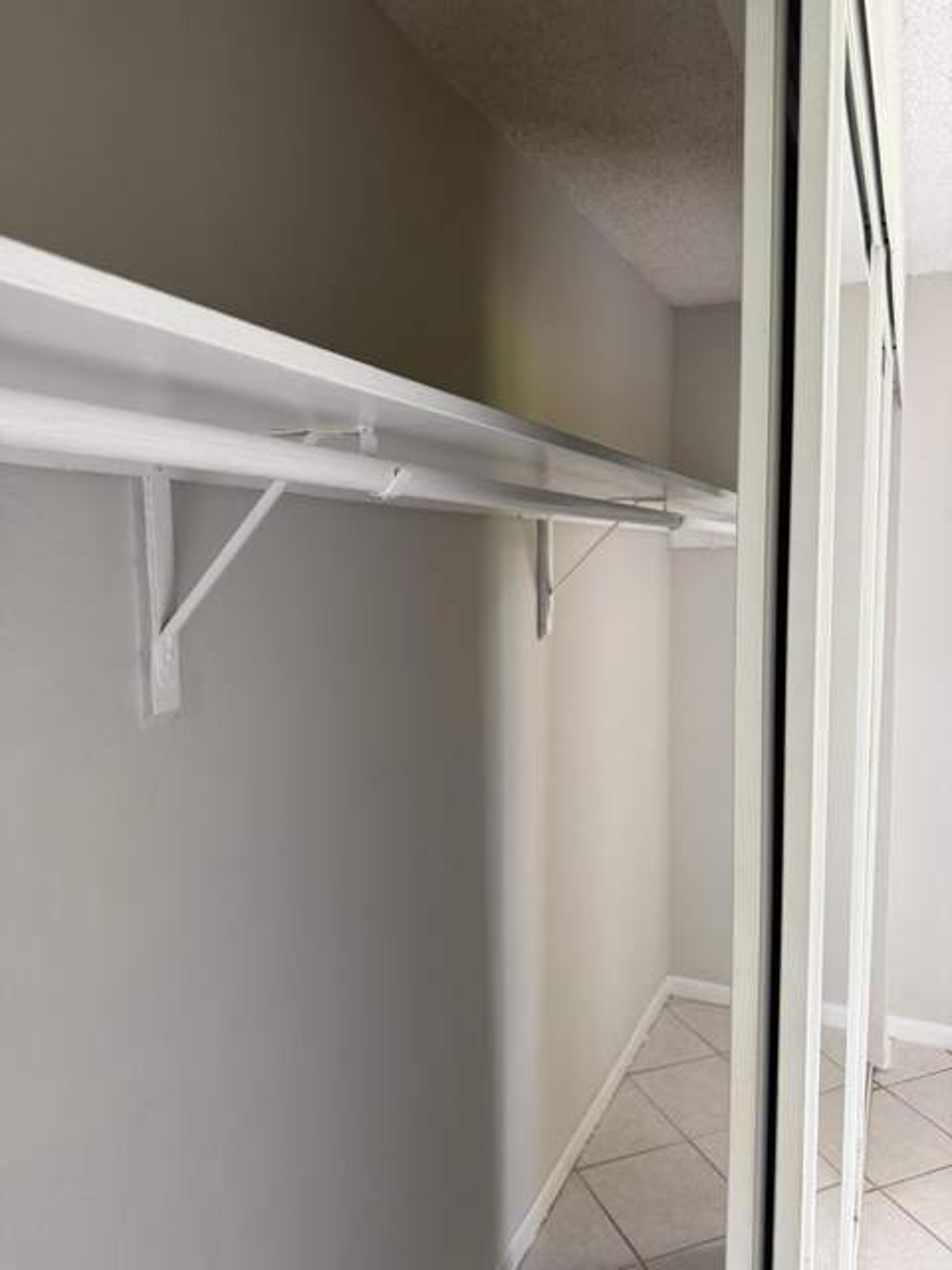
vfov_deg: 71.6
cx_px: 476
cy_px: 635
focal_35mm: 24
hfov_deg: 56.8
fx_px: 880
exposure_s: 1/77
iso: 200
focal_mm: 6.76
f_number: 1.78
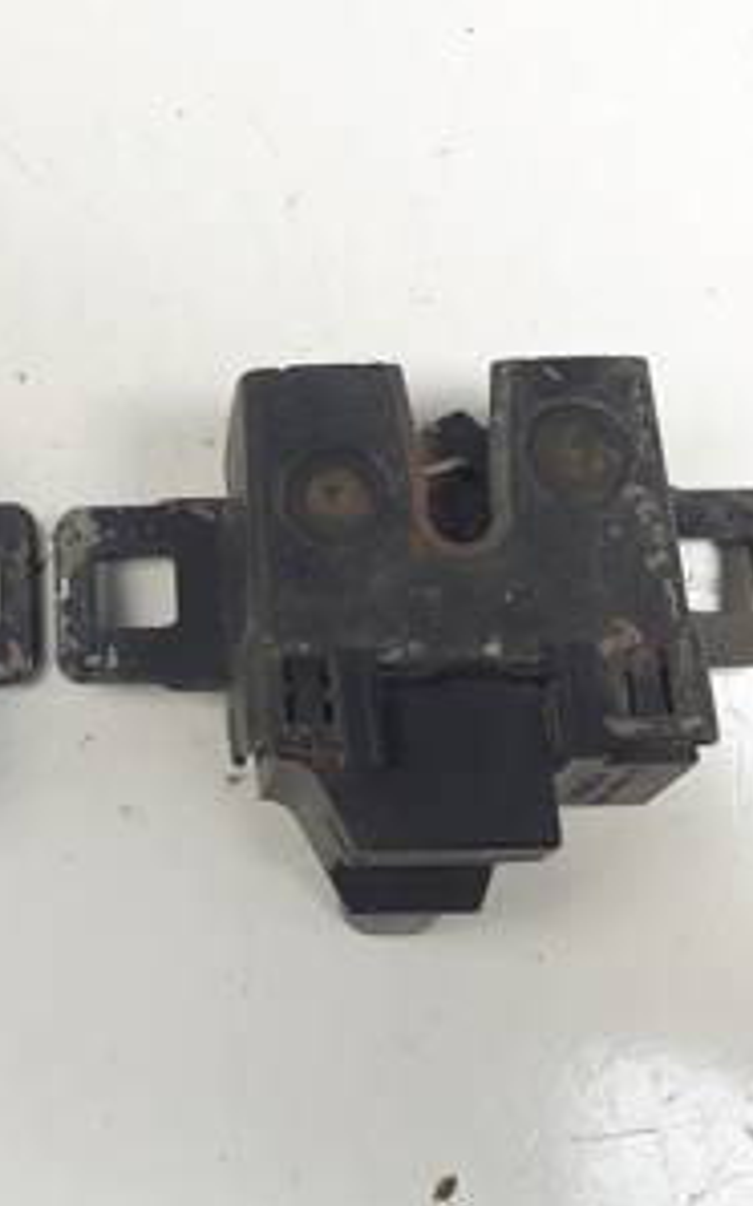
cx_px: 53
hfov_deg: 32.4
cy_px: 603
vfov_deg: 52.8
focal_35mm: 37
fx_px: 1216
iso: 50
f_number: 2.4
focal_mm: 4.3
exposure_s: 1/100
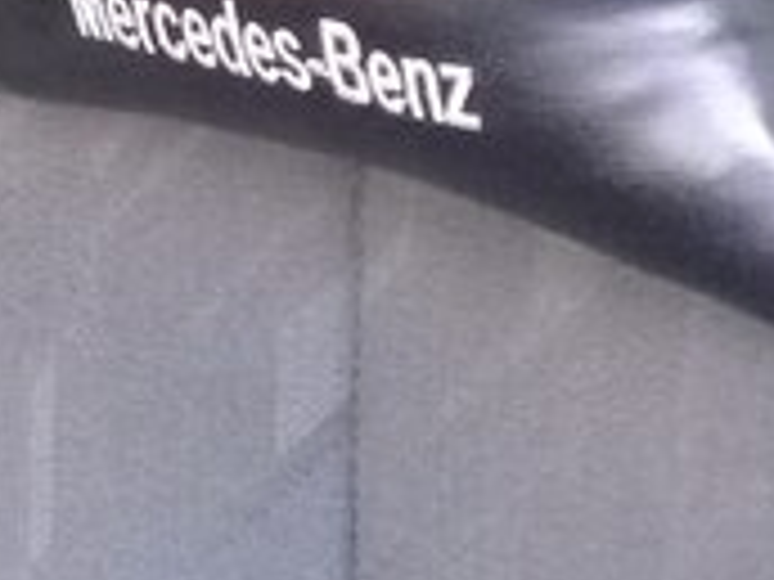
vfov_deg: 12.1
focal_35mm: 119
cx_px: -279
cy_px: -178
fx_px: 2661
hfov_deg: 15.6
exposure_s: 1/33
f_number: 2.2
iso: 200
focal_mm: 3.3
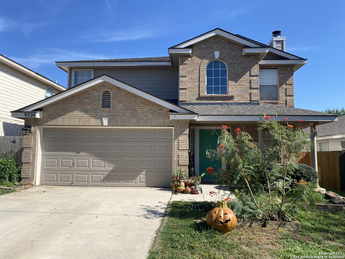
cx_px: 172
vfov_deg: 53.1
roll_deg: -0.3
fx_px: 259
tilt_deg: +5.5
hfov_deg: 67.3
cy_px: 130
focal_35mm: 26
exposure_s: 1/2410
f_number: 1.8
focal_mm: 4.25
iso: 32
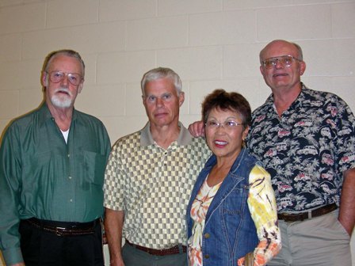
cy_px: 133
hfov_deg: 49.0
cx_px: 178
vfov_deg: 37.7
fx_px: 390
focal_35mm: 38
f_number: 3.5
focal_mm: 6.3
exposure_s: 1/60.1
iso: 50
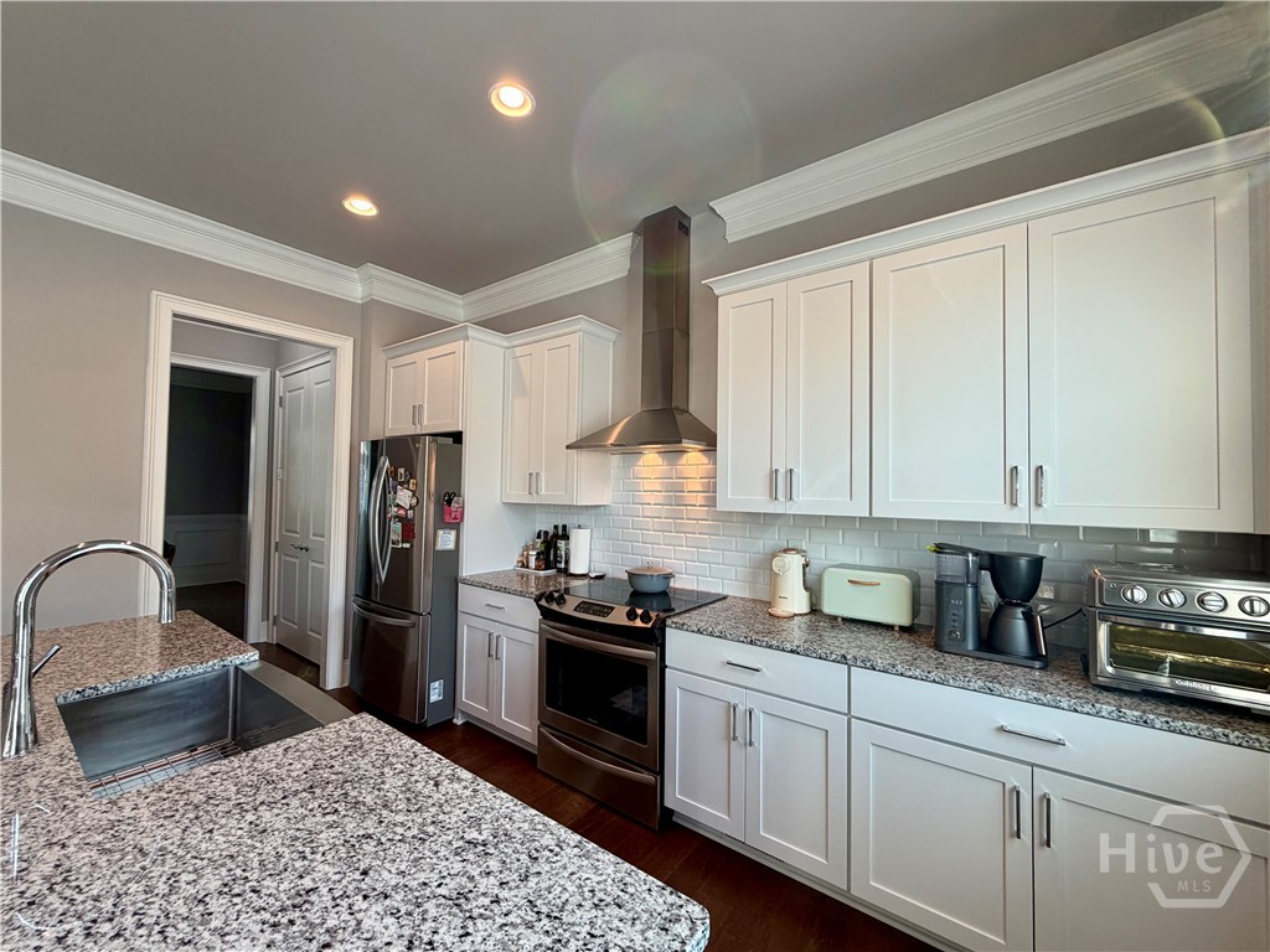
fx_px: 514
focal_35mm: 14
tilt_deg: +1.6
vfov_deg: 85.7
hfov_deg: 102.1
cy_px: 476
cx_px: 635
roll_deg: -0.4
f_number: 2.2
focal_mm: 2.22
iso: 125
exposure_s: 1/120
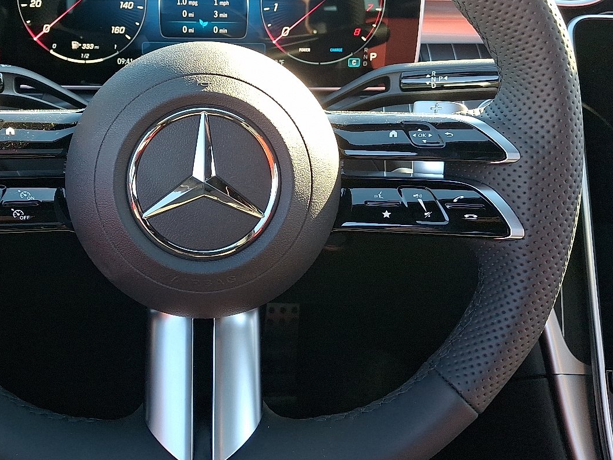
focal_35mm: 38
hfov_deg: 48.4
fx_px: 673
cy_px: 139
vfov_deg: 37.1
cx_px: 217
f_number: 1.8
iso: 36
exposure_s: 1/120
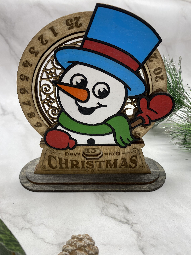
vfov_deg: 67.3
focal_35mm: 26
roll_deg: +0.5
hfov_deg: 53.1
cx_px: 96
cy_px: 128
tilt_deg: -29.0
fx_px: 191
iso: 50
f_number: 1.8
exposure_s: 1/120
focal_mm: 4.25
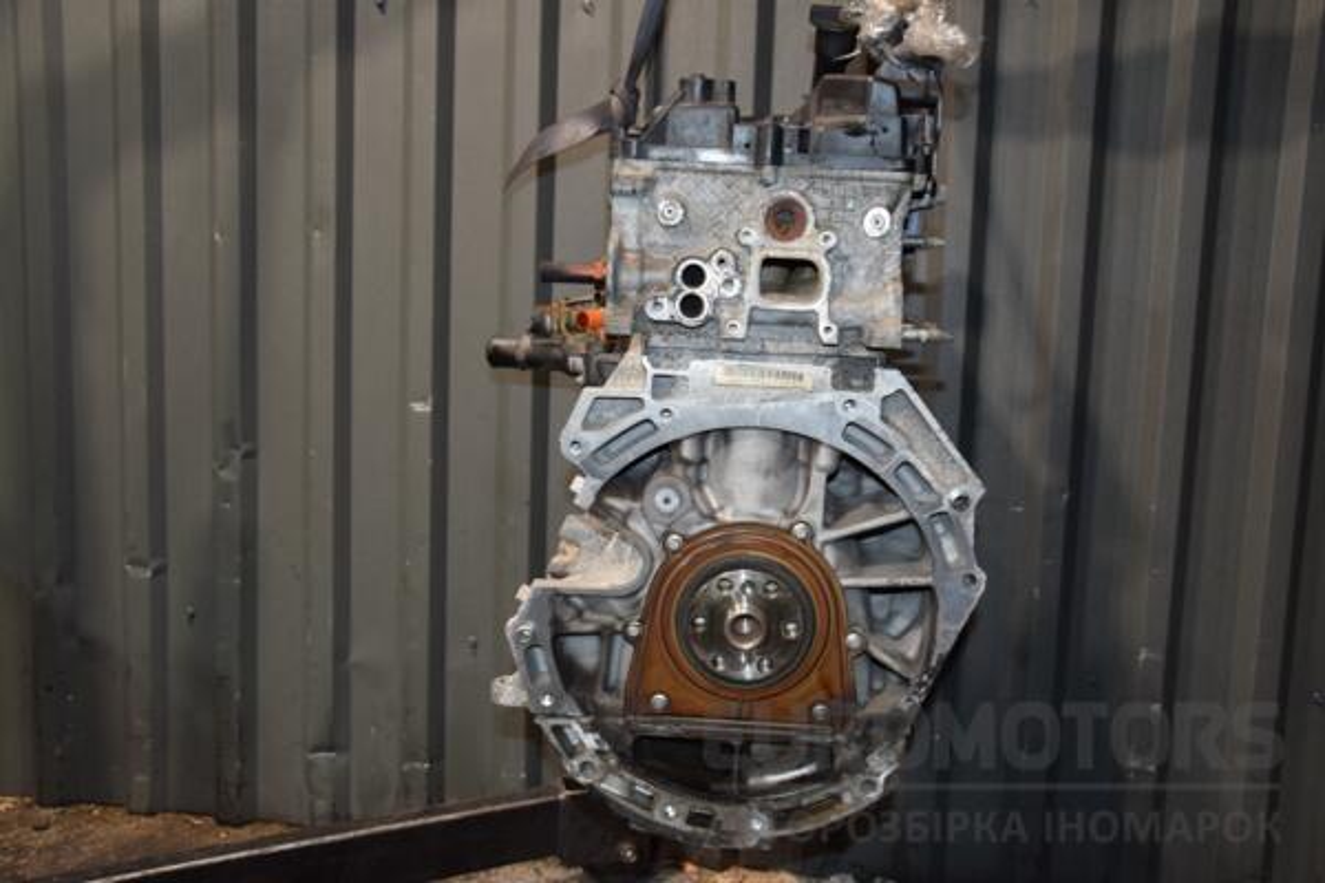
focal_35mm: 36
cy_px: 442
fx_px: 1325
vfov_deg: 36.9
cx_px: 662
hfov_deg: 53.1
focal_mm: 24
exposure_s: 1/60
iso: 800
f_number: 5
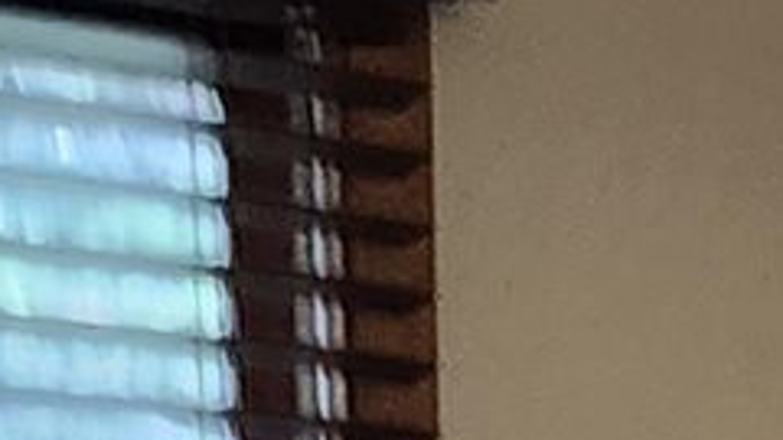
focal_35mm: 241
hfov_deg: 8.4
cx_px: 1638
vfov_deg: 4.4
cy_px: 2105
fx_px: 5004
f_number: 1.8
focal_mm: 5.54
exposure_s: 1/60
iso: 640
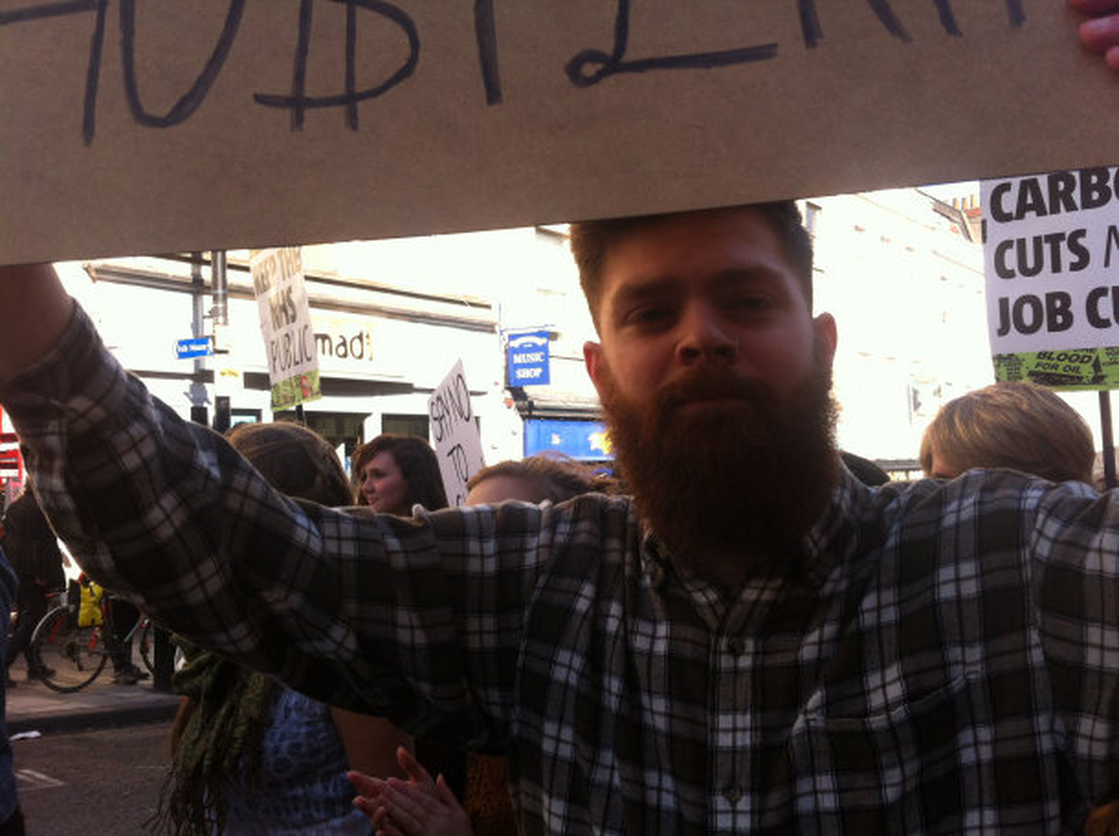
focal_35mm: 35
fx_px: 1130
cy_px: 418
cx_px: 560
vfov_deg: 40.6
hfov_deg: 52.7
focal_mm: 3.85
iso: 80
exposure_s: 1/339
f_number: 2.8
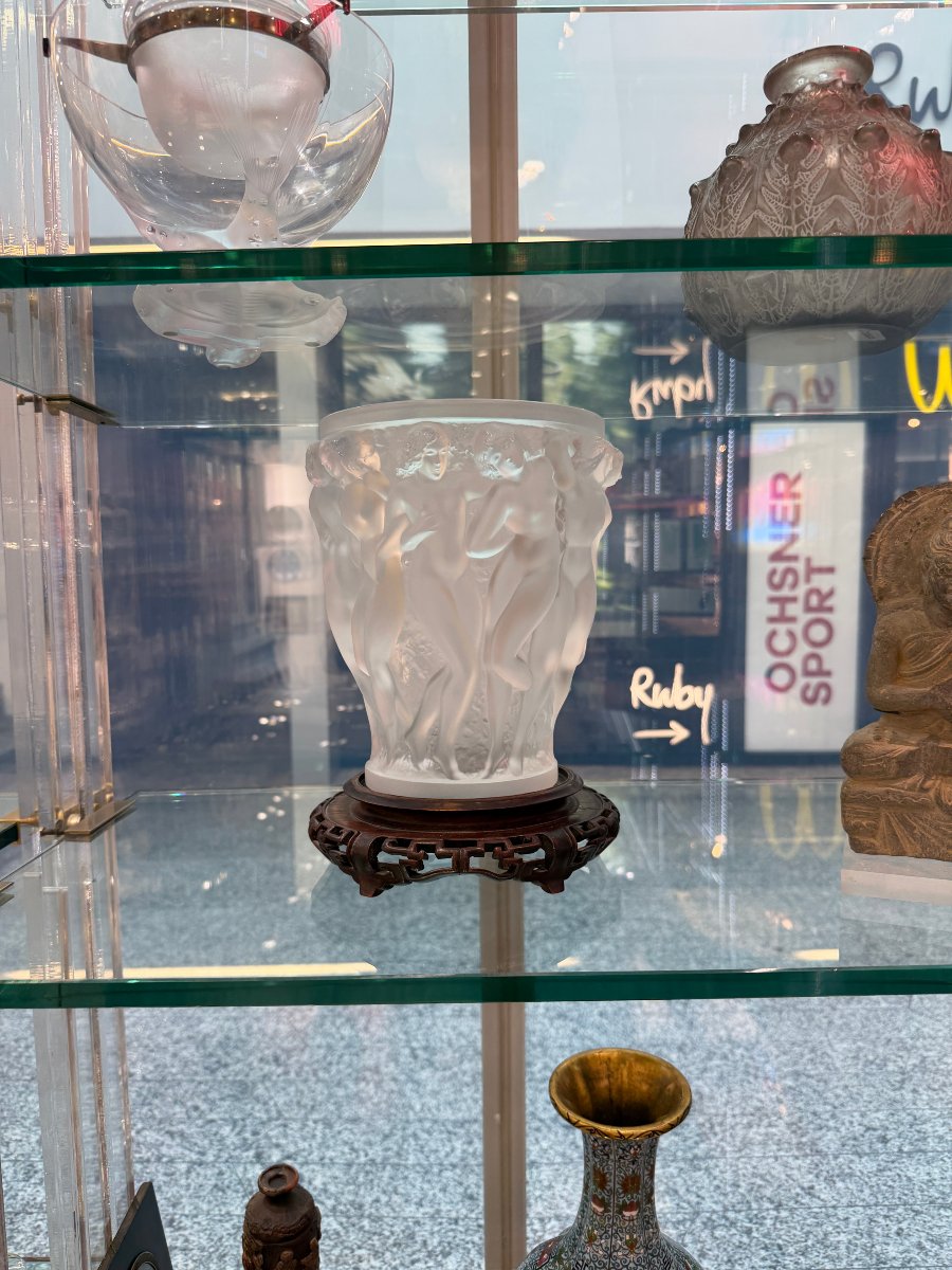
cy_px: 635
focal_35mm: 24
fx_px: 880
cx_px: 476
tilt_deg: -5.3
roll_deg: +0.8
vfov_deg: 71.6
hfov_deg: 56.8
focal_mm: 6.76
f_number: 1.78
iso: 100
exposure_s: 1/100
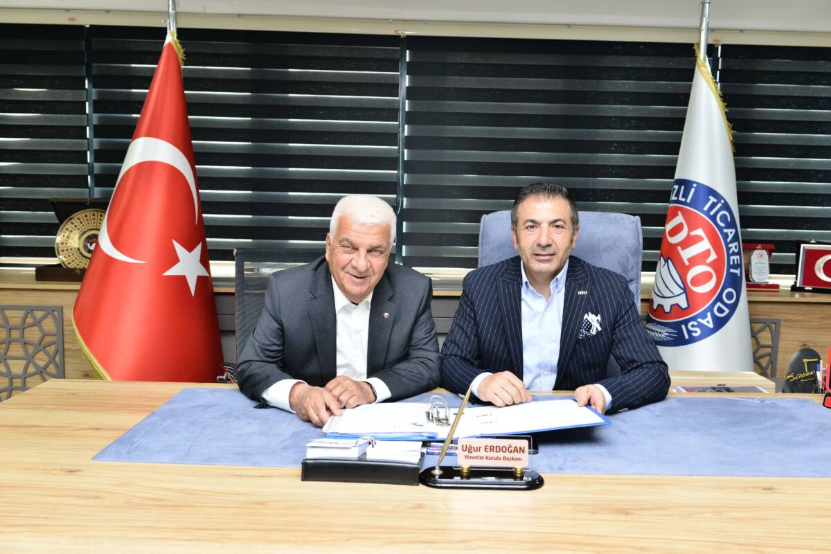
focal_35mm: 32
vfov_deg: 41.1
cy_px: 277
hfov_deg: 58.7
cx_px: 416
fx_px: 739
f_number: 6.3
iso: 1250
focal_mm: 32
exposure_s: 1/60
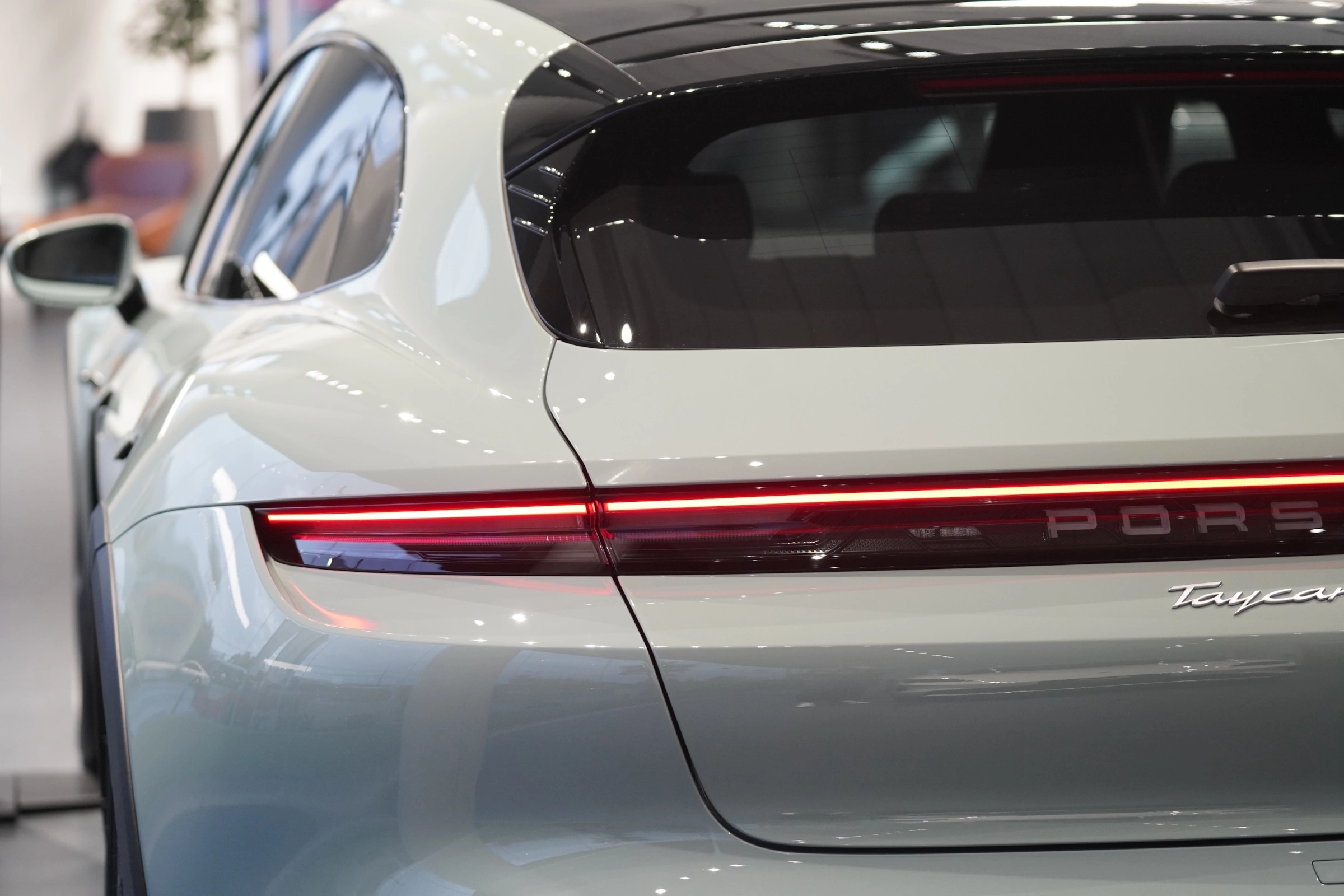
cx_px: 672
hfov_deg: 21.0
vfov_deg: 14.1
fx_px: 3621
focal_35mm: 97
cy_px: 448
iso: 2500
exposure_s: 1/200
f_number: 4
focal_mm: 97
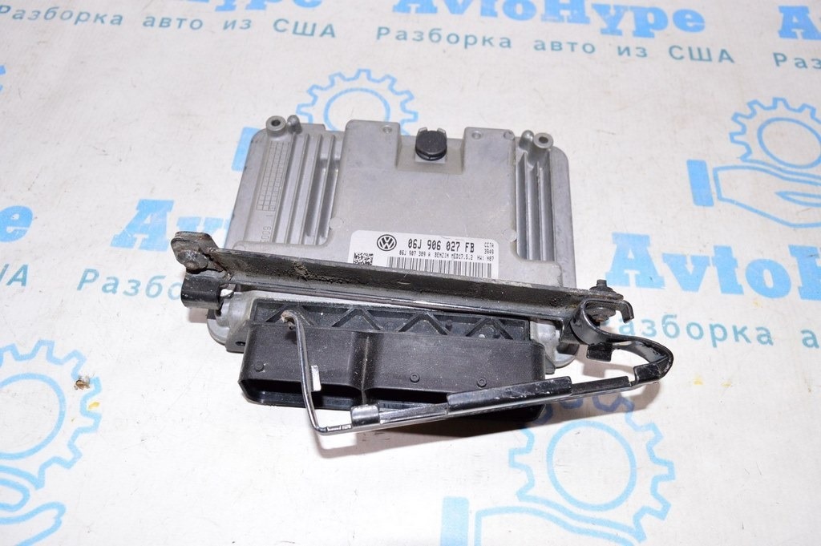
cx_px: 410
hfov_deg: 62.0
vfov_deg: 43.5
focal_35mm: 30
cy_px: 273
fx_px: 684
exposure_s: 1/160
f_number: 8
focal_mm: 20
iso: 1600
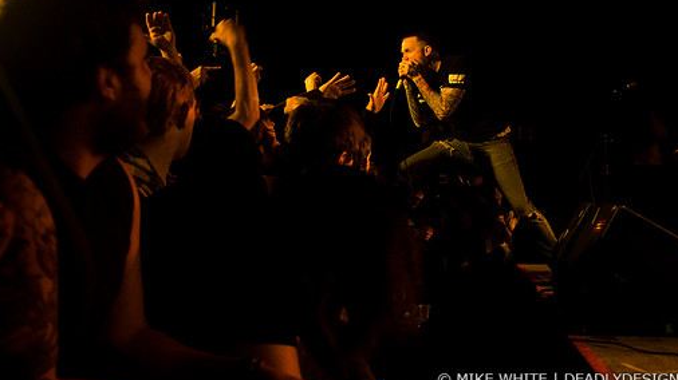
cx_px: 346
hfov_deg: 55.3
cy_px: 133
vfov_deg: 32.6
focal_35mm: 36
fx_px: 647
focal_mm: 20
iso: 1000
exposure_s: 1/160
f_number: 2.8
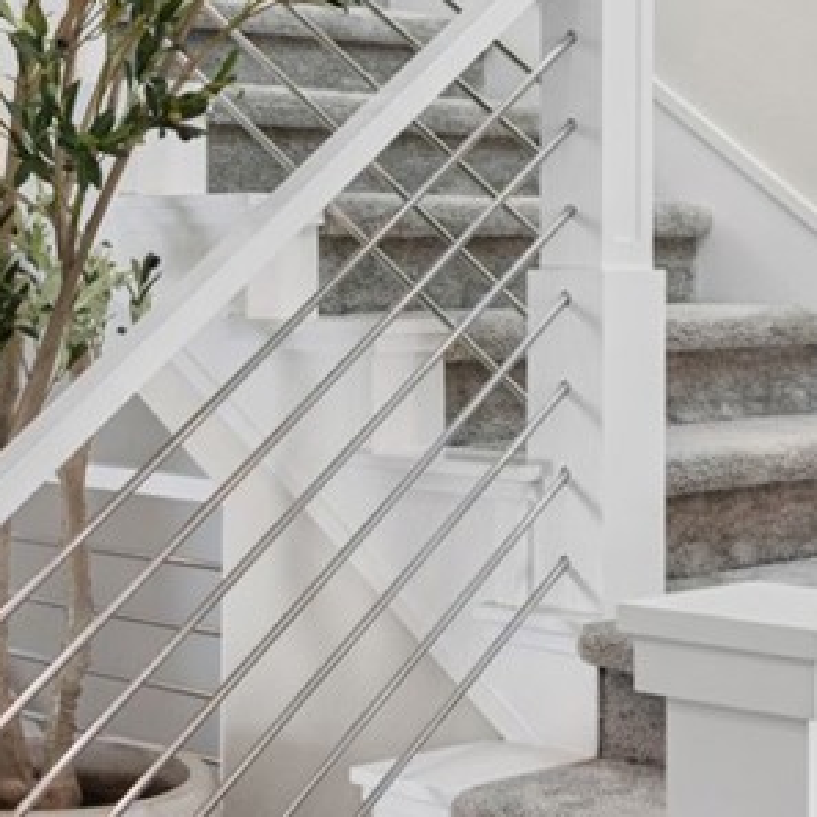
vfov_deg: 21.1
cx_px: 231
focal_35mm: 82
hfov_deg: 21.0
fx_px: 2190
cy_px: 268
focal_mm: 28
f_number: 9
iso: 125
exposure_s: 1/2.5
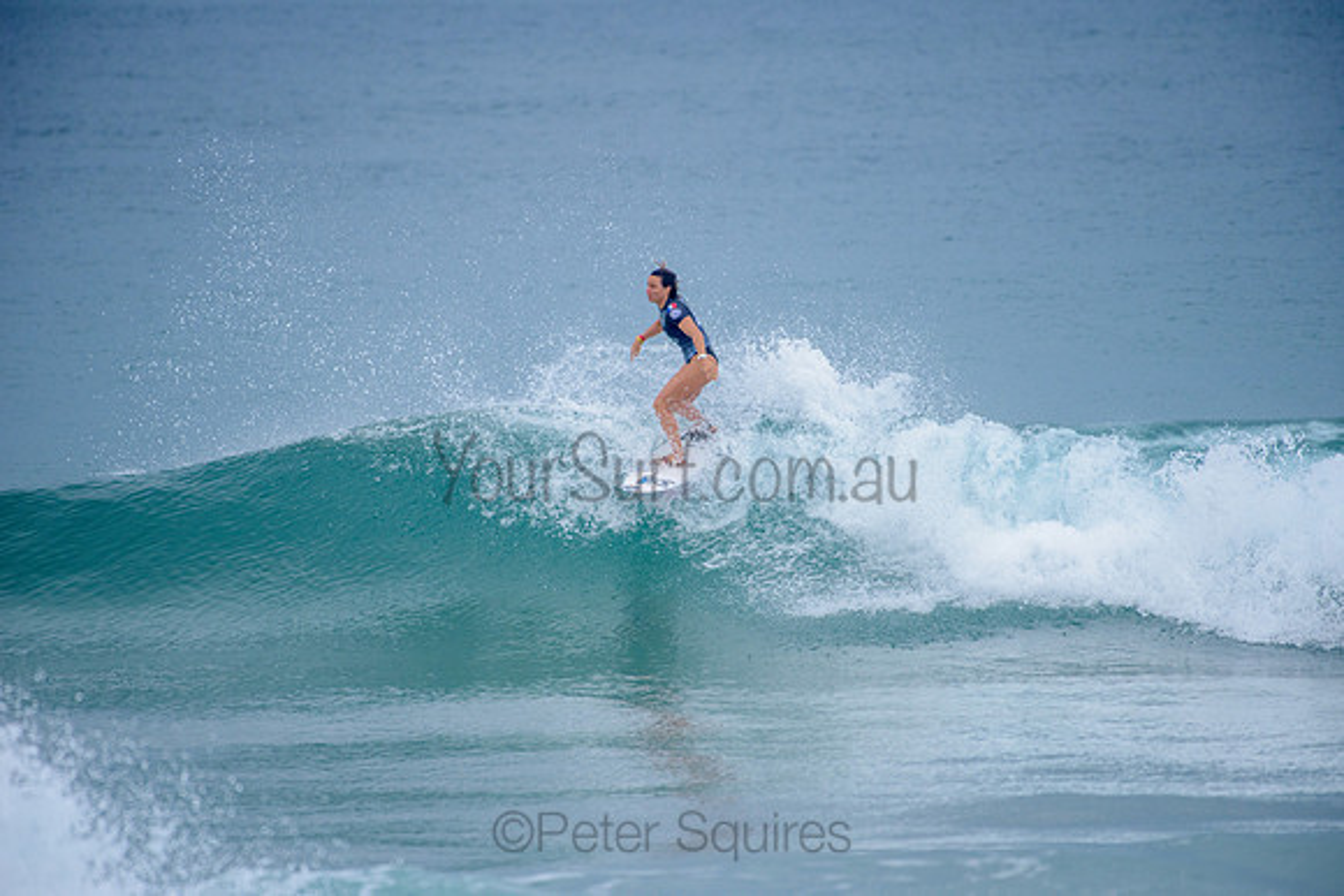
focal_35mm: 480
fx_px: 17927
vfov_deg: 2.9
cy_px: 448
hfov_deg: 4.3
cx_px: 672
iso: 560
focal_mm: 480
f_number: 5.6
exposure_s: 1/2000
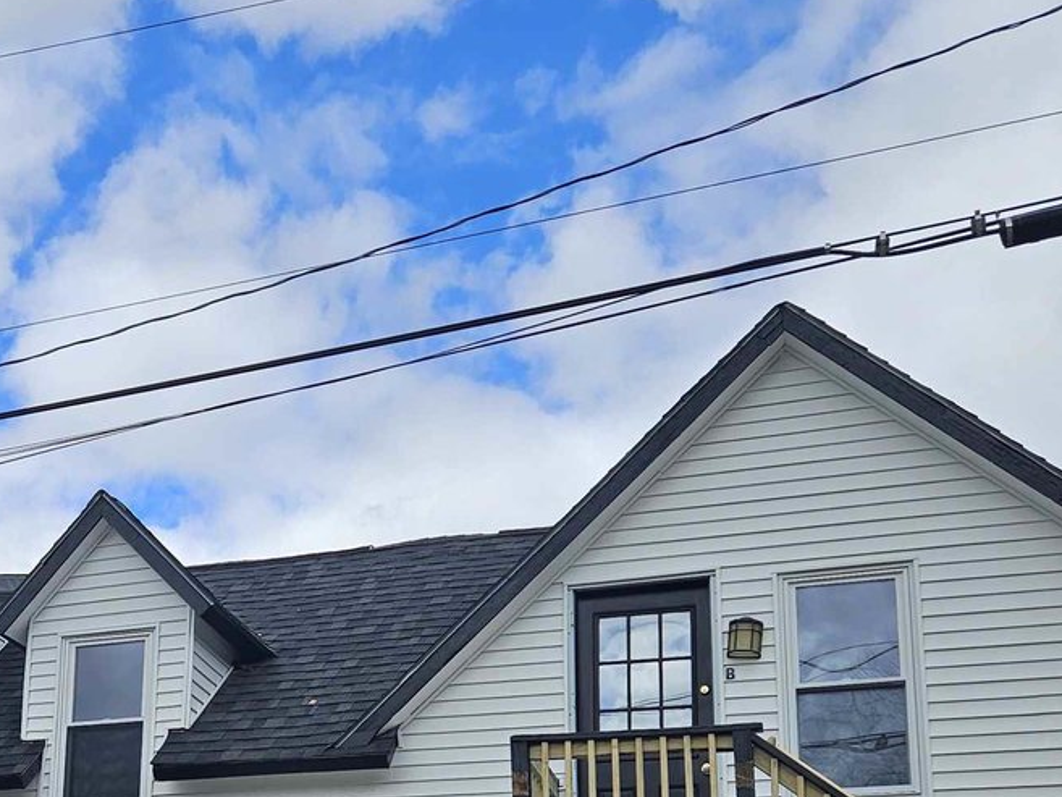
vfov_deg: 24.9
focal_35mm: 56
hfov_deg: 33.2
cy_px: 792
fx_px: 1718
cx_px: 189
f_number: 1.8
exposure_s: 1/1889
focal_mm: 5.4
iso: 25
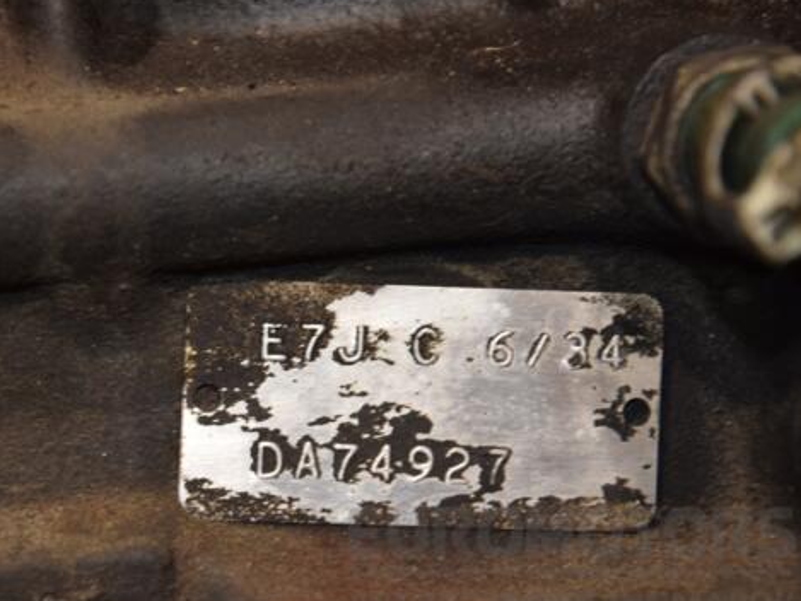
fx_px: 4481
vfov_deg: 7.7
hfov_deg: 10.2
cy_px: 306
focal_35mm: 194
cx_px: 316
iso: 800
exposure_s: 1/60
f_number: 5.6
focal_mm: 105
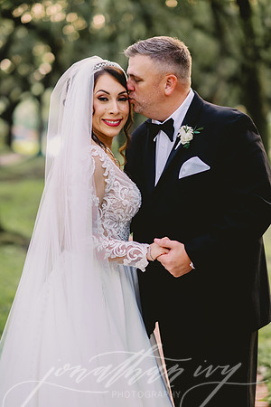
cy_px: 204
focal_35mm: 85
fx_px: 960
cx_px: 136
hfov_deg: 16.1
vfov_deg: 23.9
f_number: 2
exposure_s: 1/400
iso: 1250
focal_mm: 85
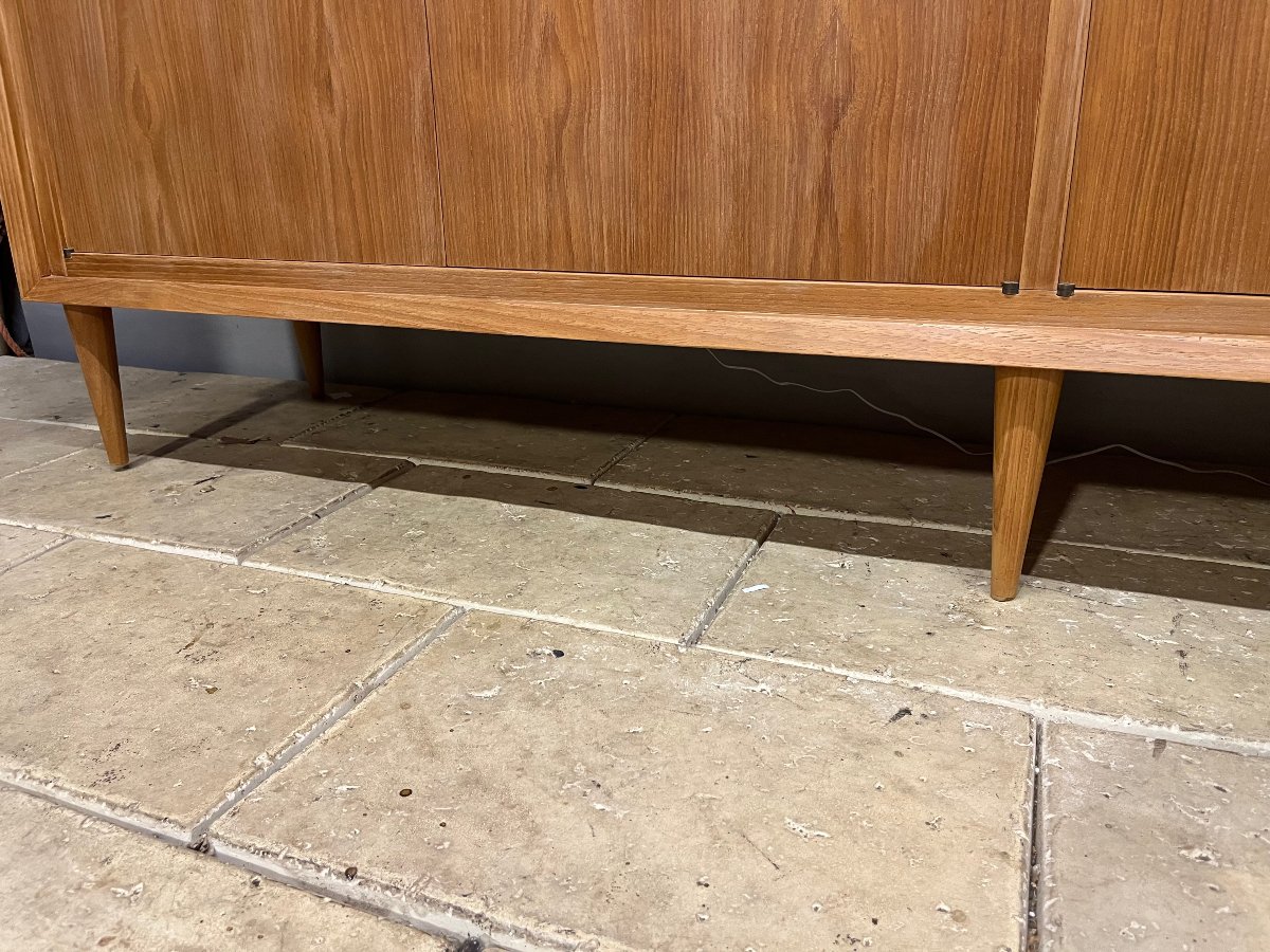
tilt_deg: -20.9
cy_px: 476
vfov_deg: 53.1
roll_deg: +1.9
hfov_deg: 67.3
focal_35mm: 26
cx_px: 635
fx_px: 954
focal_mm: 5.1
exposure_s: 1/50
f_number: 1.6
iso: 160
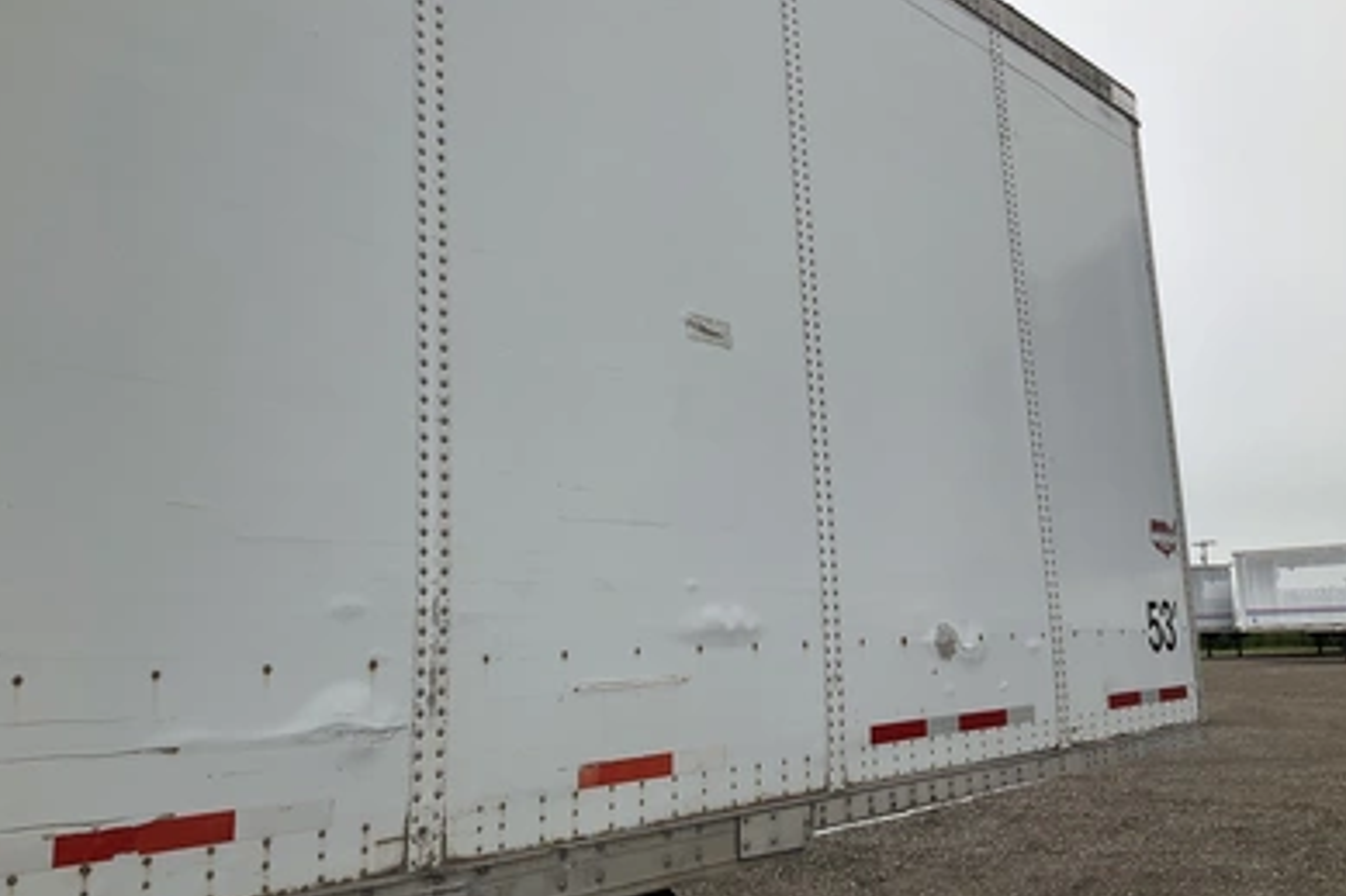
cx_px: 678
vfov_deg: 42.3
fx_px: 1159
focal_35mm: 31
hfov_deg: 60.3
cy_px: 419
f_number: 1.8
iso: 25
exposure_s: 1/1848
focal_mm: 3
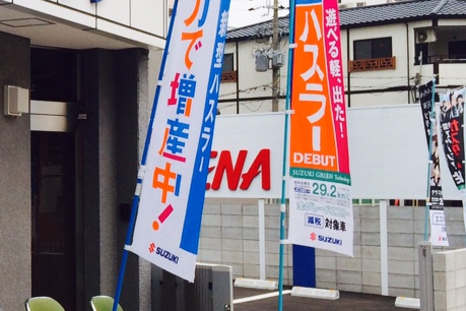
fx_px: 1126
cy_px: 139
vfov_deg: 15.7
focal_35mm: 87
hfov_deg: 21.1
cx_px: -147
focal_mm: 4.12
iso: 32
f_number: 2.2
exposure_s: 1/789
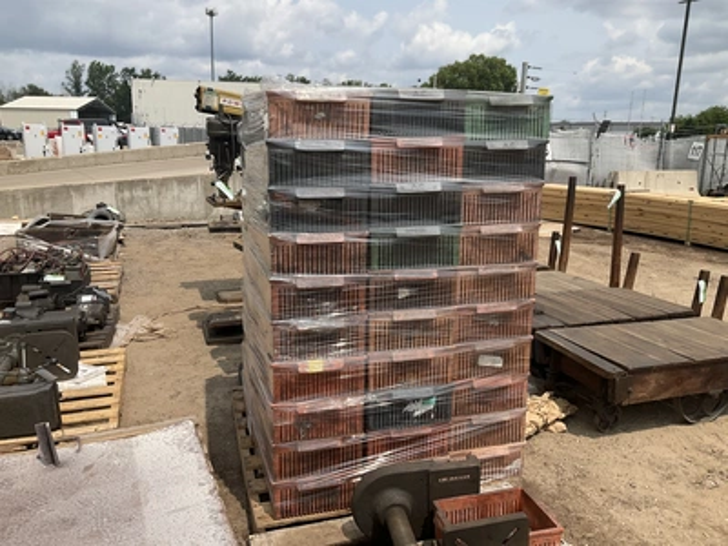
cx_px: 364
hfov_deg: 61.7
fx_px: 610
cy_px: 273
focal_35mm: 29
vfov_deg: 48.2
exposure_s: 1/2320
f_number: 1.8
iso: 25
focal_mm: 3
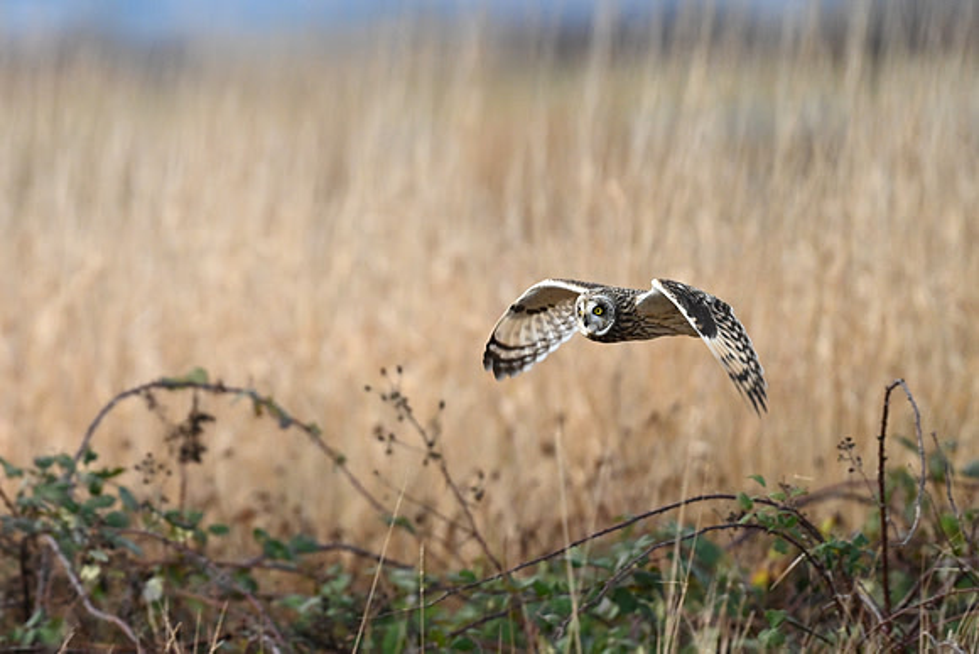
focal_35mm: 800
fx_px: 21760
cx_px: 490
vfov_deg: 1.7
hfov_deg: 2.6
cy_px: 327
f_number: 6.3
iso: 2500
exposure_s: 1/800
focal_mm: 800
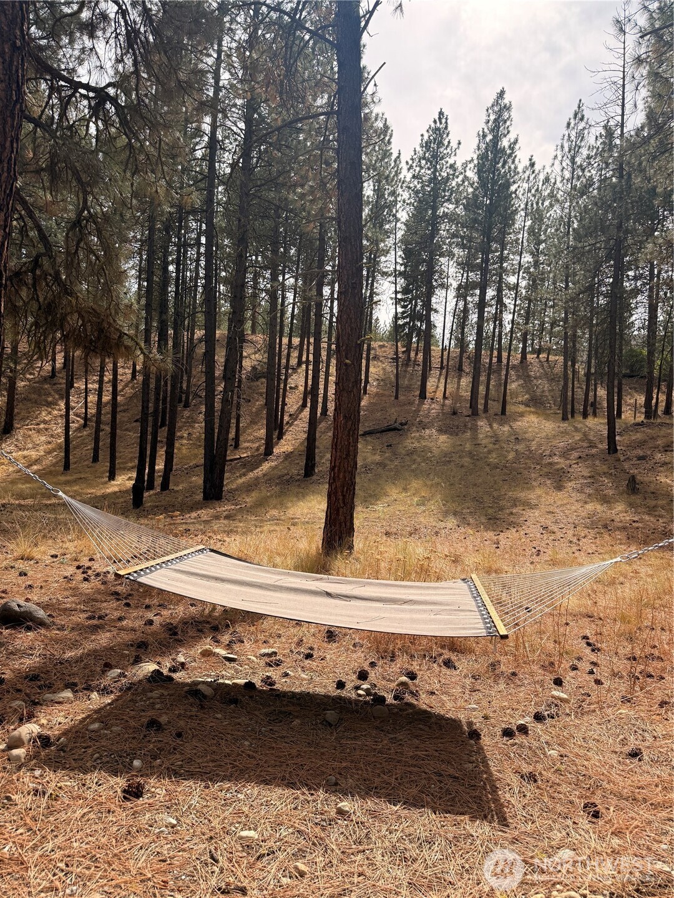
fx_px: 623
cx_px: 337
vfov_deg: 71.6
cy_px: 449
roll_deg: -5.3
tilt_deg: -0.3
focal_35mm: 24
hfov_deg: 56.8
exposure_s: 1/3425
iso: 100
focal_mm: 6.76
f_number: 1.78
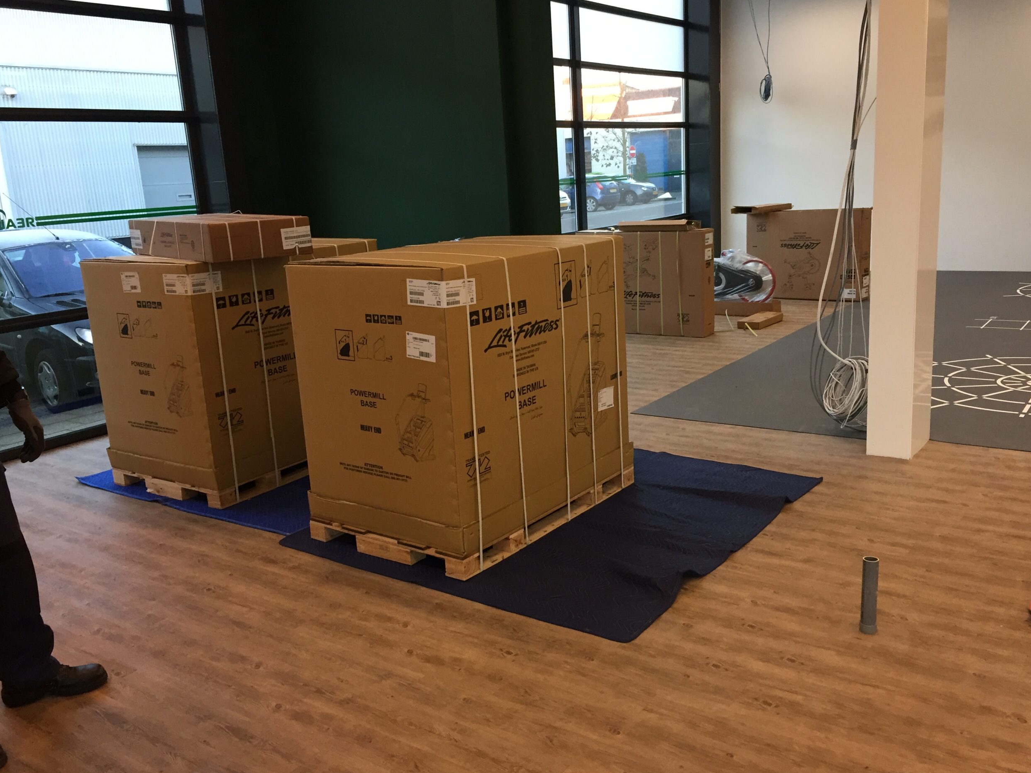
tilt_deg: -11.5
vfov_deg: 46.8
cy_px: 385
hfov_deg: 60.0
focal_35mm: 30
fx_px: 893
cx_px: 525
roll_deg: +4.9
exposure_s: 1/33
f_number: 2.2
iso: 64
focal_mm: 4.15
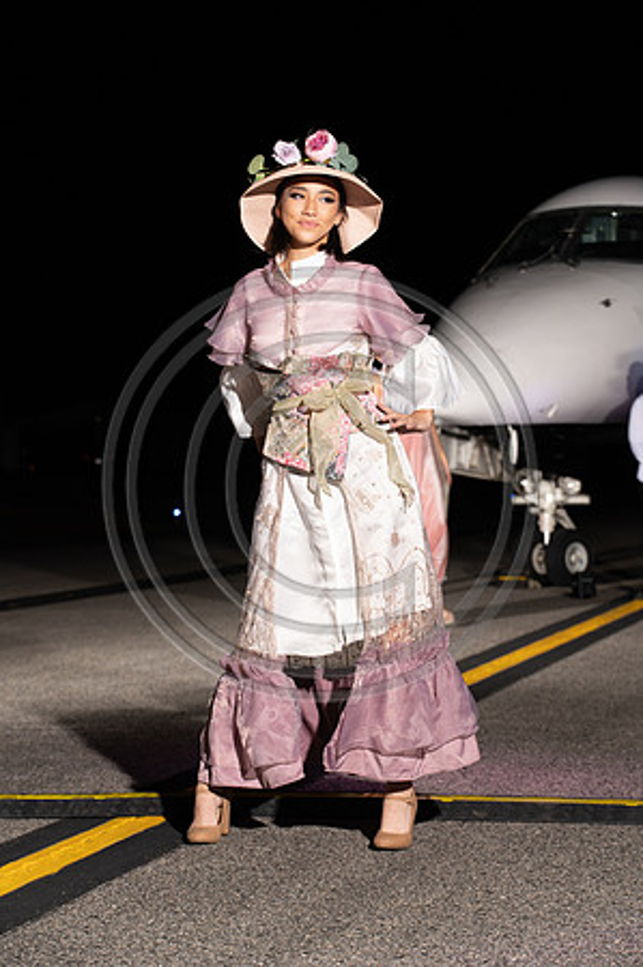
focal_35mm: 98
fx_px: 2631
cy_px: 484
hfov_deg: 13.9
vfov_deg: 20.8
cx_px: 322
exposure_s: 1/200
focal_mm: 98
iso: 1000
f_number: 6.3
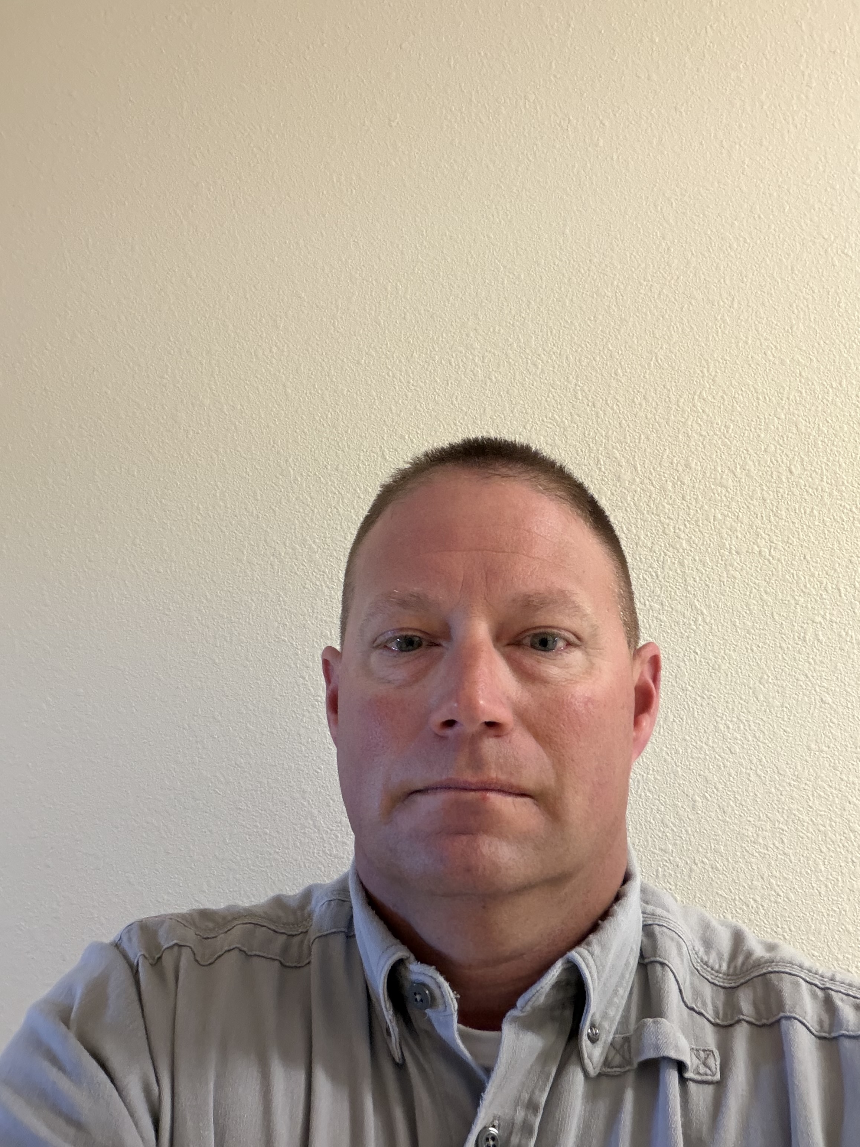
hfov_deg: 46.8
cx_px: 430
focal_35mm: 30
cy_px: 574
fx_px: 994
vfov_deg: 60.0
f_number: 1.9
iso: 320
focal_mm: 2.71
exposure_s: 1/41
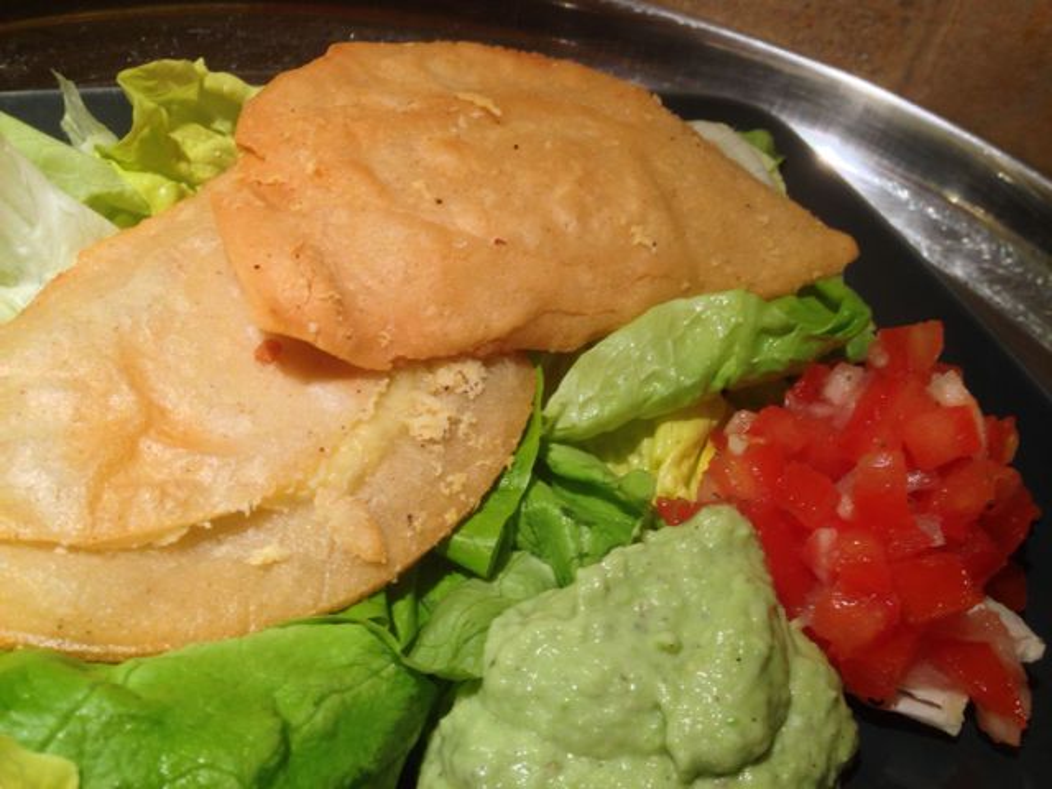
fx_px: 1003
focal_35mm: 33
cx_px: 526
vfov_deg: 42.9
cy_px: 394
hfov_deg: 55.4
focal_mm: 4.12
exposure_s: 1/20
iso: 64
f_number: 2.4
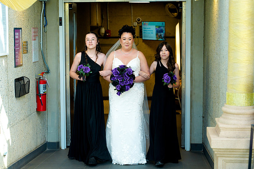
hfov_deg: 29.6
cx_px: 127
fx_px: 480
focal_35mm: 68
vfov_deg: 20.0
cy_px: 84
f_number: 3.2
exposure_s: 1/640
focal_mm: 68
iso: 640
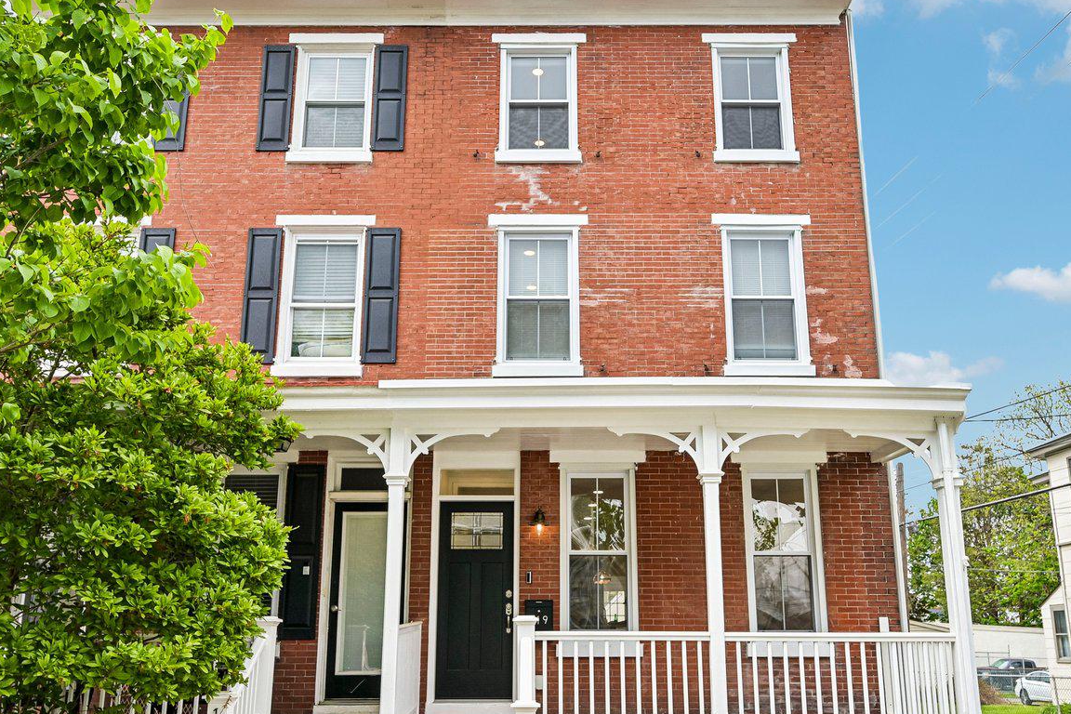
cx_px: 554
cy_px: 405
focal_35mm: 32
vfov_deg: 41.0
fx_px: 952
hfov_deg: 58.7
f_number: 8
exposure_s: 1/80
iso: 100
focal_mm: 18
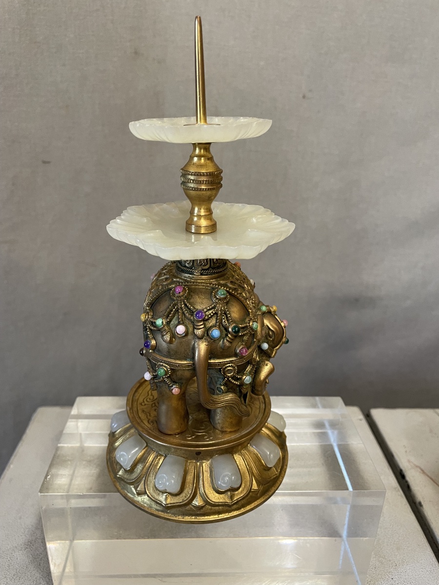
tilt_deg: -21.9
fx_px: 440
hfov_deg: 53.1
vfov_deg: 67.3
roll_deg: -0.6
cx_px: 220
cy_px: 292
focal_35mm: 26
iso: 125
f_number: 1.6
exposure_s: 1/50
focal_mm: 4.2
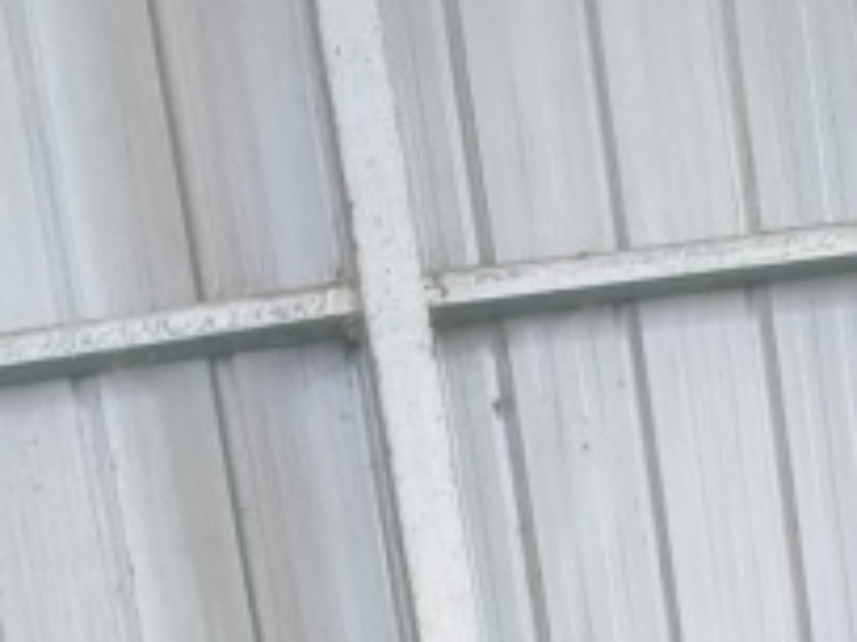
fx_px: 3367
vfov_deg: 8.4
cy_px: 2167
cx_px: 710
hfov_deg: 14.4
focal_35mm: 136
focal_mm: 4.84
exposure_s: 1/100
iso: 800
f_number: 1.8
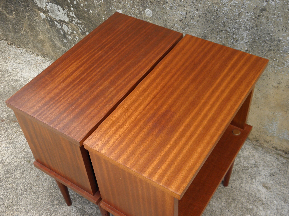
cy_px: 108
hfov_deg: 45.8
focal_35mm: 41
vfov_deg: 35.1
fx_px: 342
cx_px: 144
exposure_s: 1/125
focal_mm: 7.5
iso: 100
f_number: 3.8
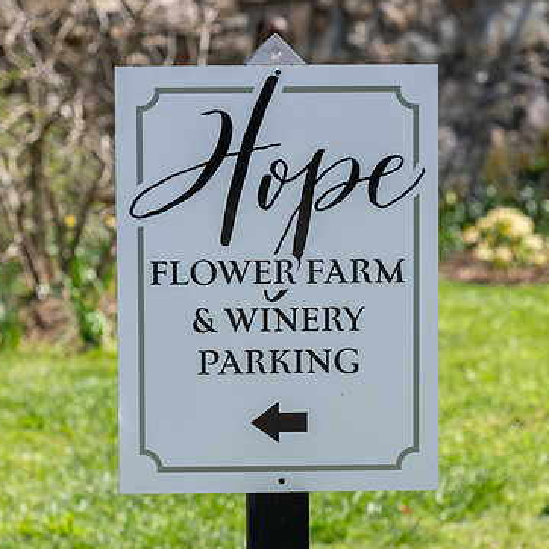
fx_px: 3589
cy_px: 256
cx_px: 343
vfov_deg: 8.7
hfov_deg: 8.7
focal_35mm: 200
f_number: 5.6
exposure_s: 1/250
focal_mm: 122
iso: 90
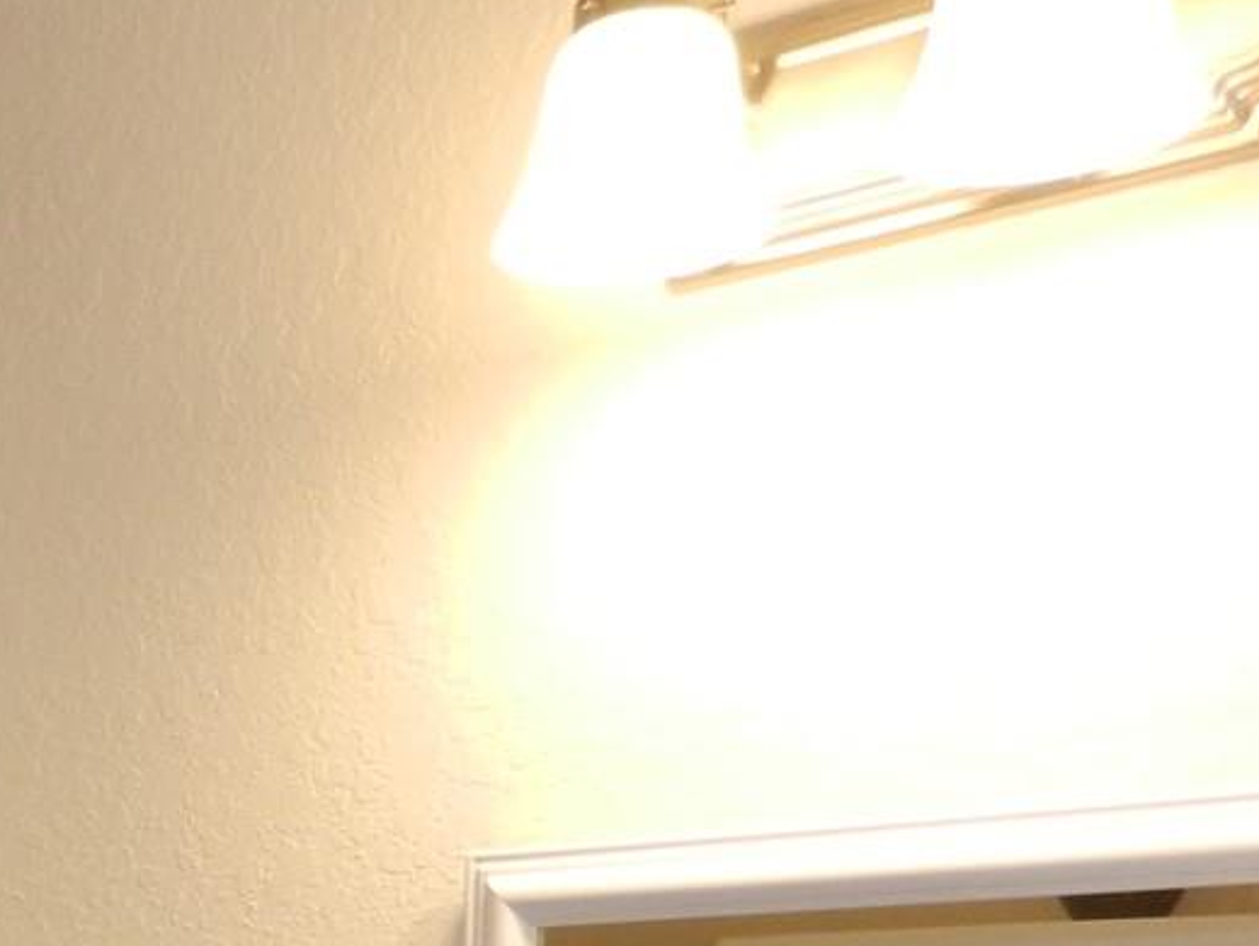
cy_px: 1392
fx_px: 2802
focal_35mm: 77
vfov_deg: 17.4
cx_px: -597
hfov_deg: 21.5
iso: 200
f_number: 3.5
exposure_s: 1/30
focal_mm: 4.5
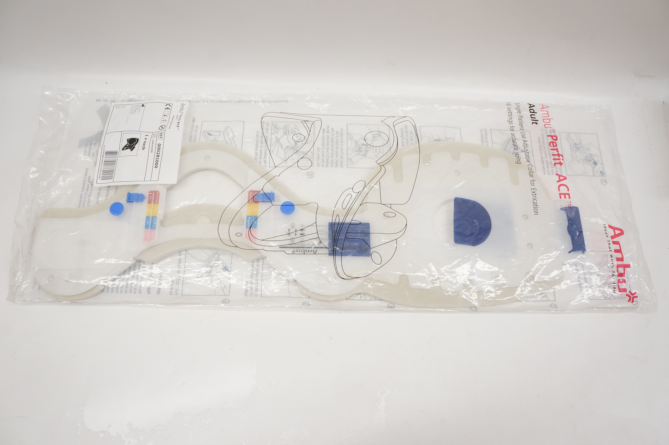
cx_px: 334
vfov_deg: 47.8
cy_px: 222
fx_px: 501
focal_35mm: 27
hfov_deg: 67.4
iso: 800
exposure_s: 1/100
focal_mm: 18
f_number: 8
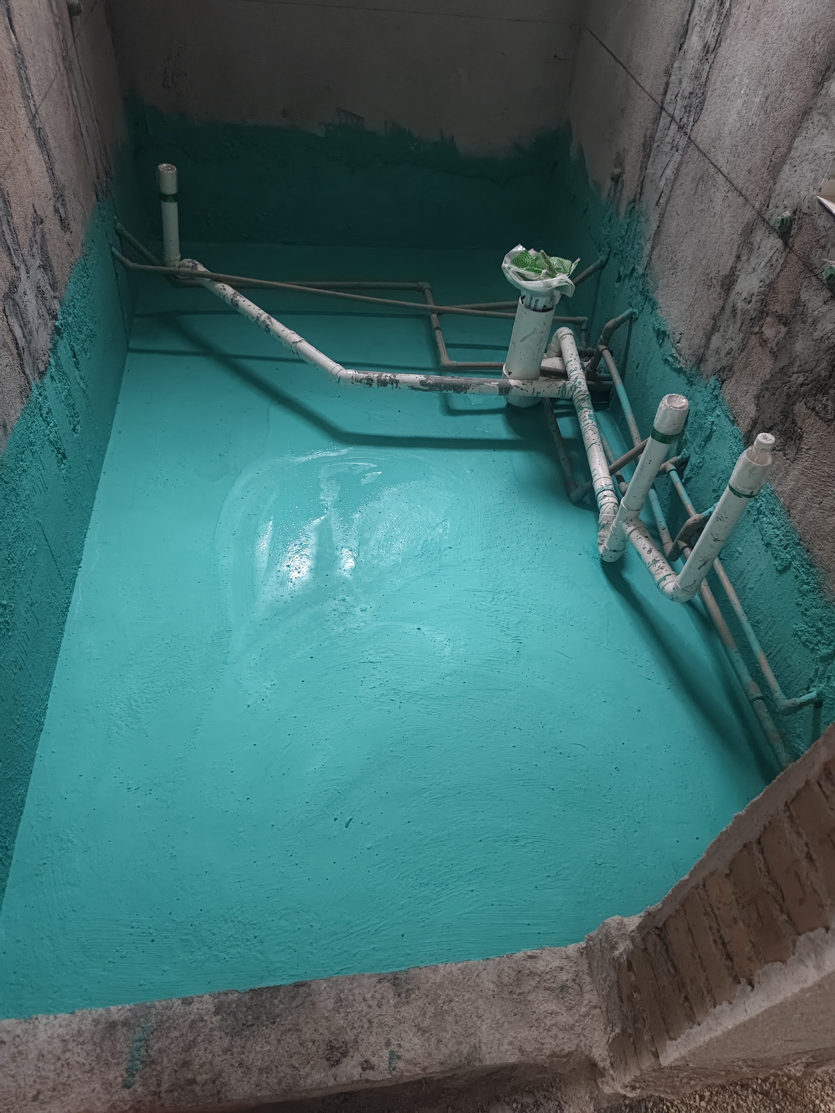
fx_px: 772
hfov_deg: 56.8
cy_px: 556
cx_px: 418
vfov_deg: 71.6
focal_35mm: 24
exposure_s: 1/20
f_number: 1.88
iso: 3263
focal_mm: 5.56
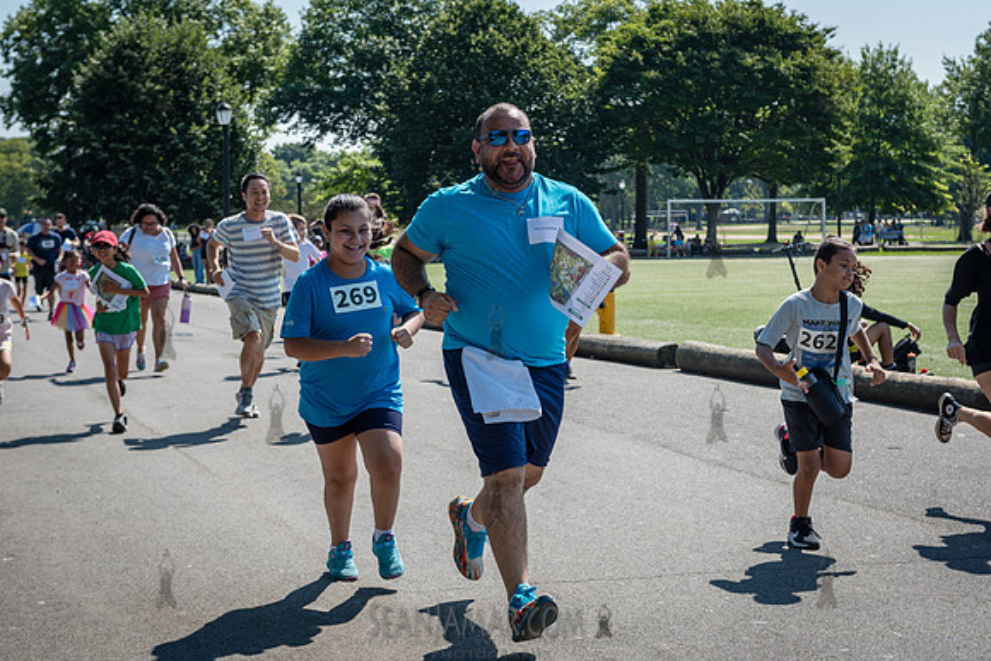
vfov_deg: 21.9
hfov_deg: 32.4
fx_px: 1707
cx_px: 496
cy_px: 330
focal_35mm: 62
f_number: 6.3
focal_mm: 62
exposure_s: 1/500
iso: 200
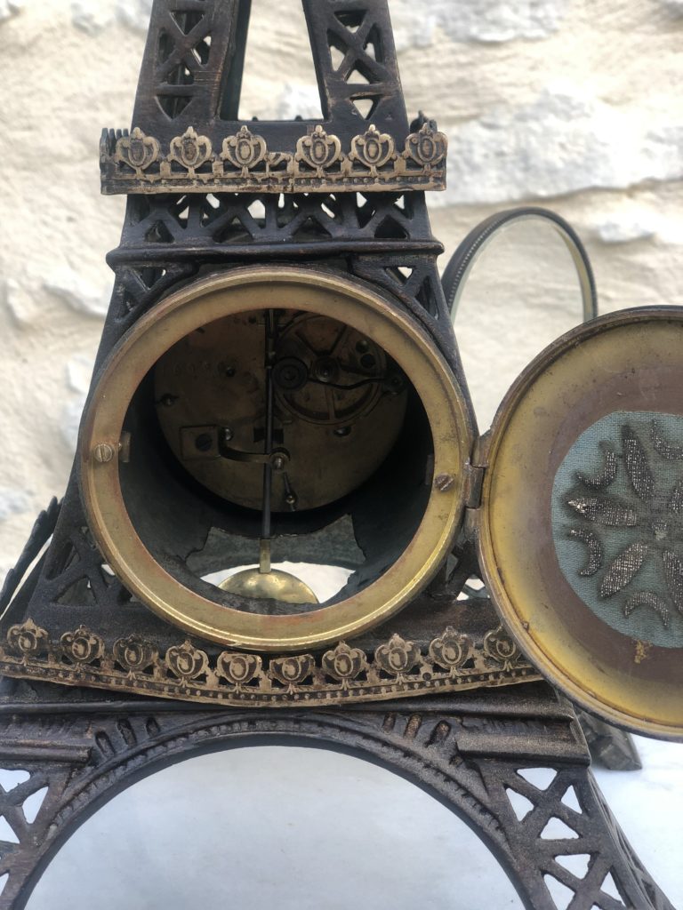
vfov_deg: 36.8
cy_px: 455
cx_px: 342
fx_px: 1368
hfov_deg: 28.0
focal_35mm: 52
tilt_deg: -8.5
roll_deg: -2.1
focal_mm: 6
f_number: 2.4
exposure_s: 1/60
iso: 32
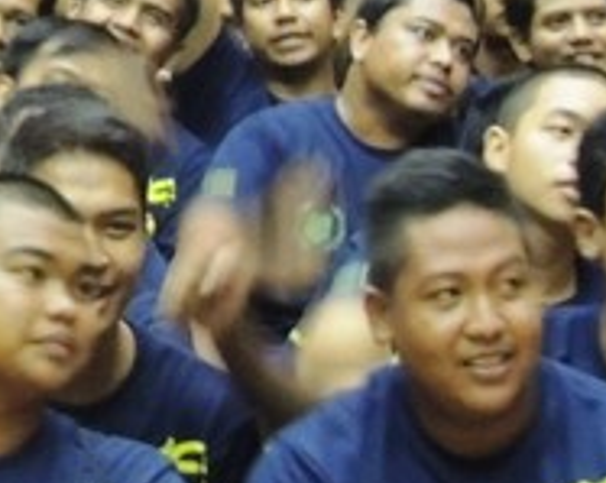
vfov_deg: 4.1
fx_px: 6715
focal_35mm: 375
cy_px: -220
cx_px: -600
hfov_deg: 5.1
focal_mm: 12.4
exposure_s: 1/15
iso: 720
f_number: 3.9
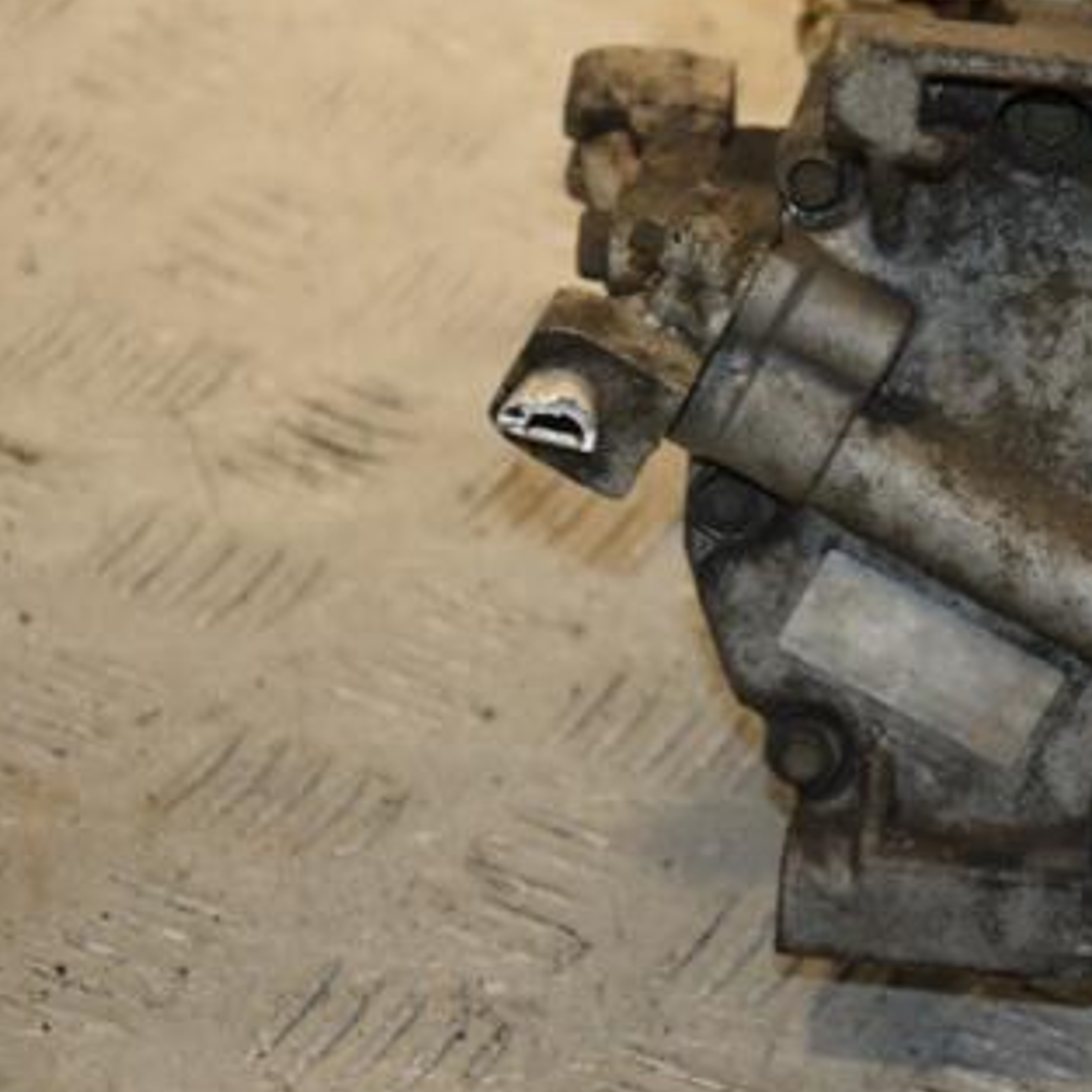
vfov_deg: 9.6
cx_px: 956
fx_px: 6525
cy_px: 438
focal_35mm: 183
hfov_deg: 9.5
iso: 800
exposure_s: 1/200
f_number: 5.3
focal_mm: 75
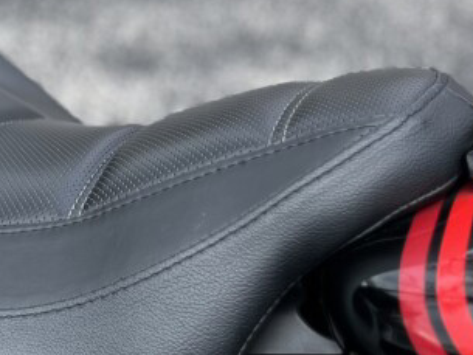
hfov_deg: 18.2
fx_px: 1244
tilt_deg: -29.5
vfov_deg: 15.8
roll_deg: -0.8
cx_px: -314
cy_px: -47
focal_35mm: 91
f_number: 1.6
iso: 50
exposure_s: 1/1117
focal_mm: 5.1
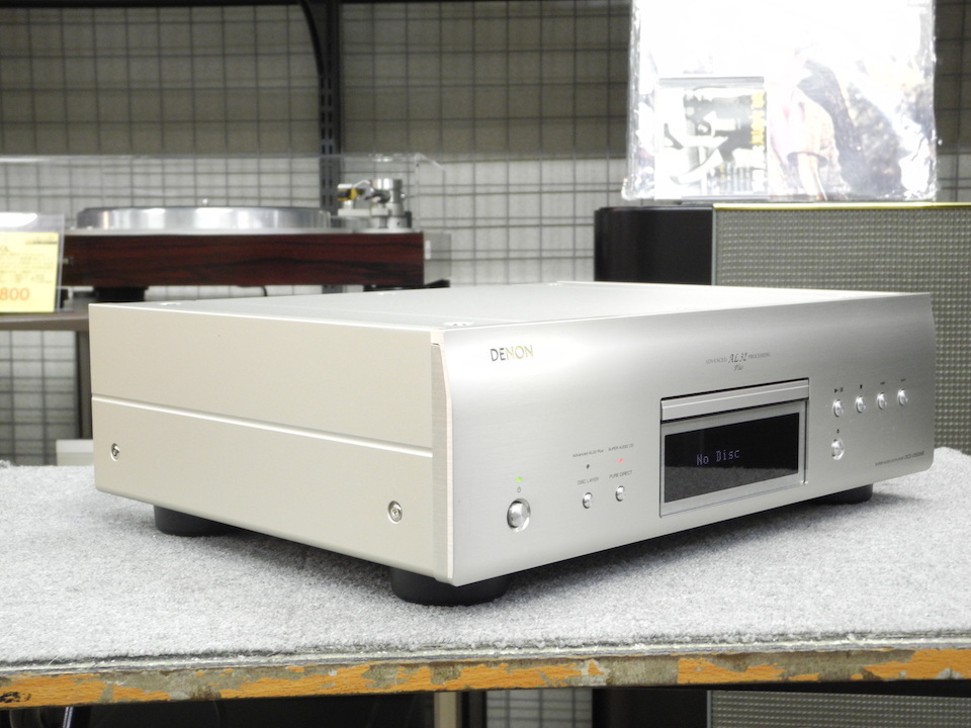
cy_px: 364
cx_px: 486
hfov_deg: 38.2
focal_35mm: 50
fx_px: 1403
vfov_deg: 29.1
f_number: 3.5
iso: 400
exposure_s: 1/19.7
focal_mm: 10.7
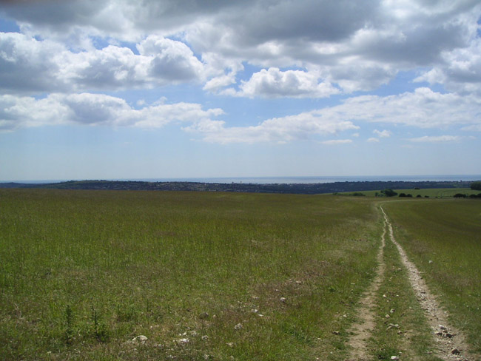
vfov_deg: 37.7
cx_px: 240
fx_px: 528
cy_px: 180
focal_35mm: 38
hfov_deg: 49.0
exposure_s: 1/350
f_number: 6.7
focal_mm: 6
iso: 50
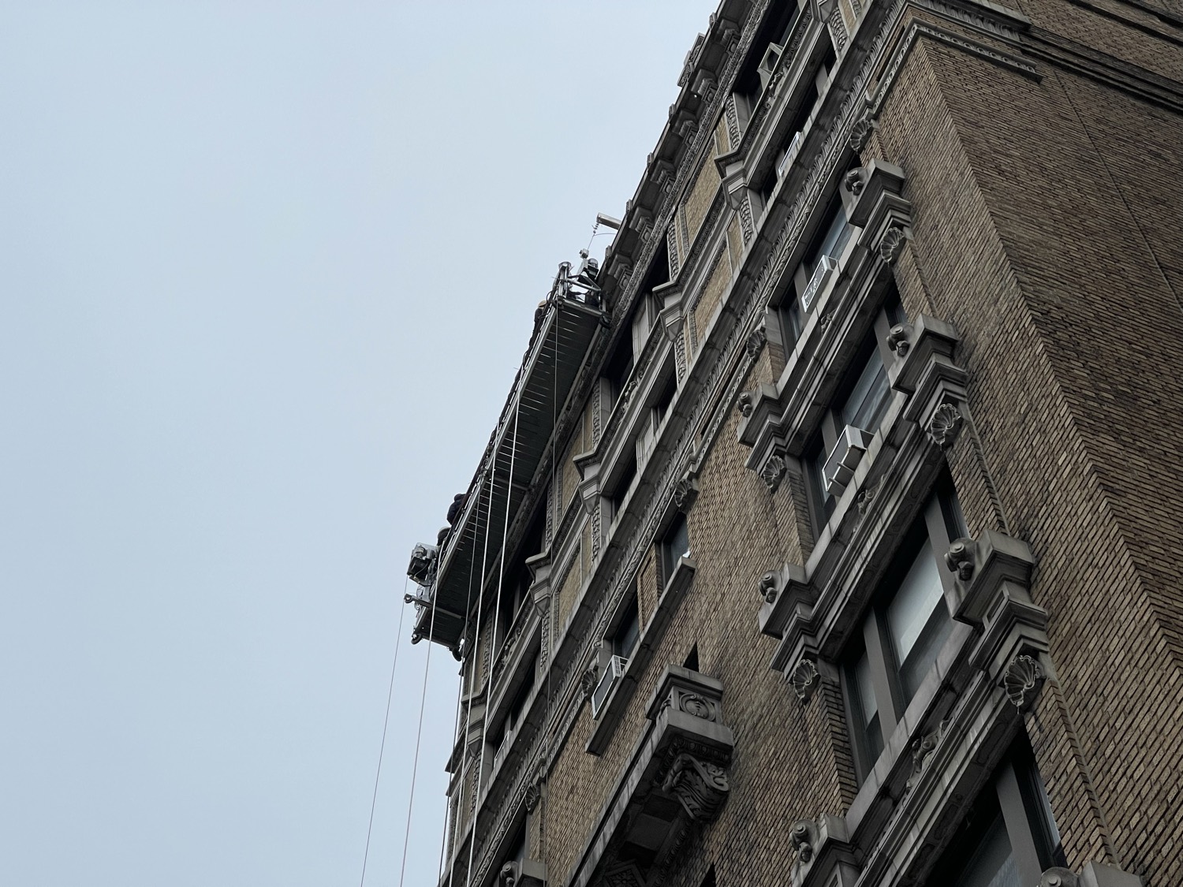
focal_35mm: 64
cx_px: 592
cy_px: 444
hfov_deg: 30.3
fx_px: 2187
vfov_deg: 22.9
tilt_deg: +60.2
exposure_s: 1/951
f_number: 2.2
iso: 20
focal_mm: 7.5
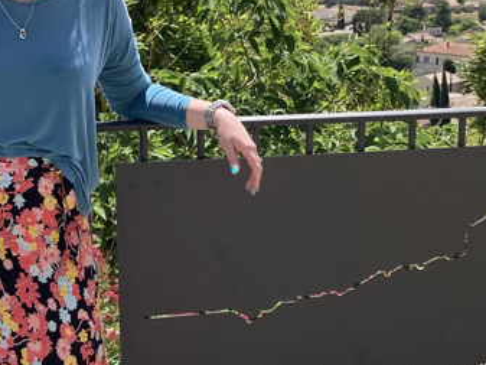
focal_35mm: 85
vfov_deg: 17.3
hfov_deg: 22.9
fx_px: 1194
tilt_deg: -16.3
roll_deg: -0.4
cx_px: 313
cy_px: 250
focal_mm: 3.99
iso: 20
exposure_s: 1/1548
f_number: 1.8
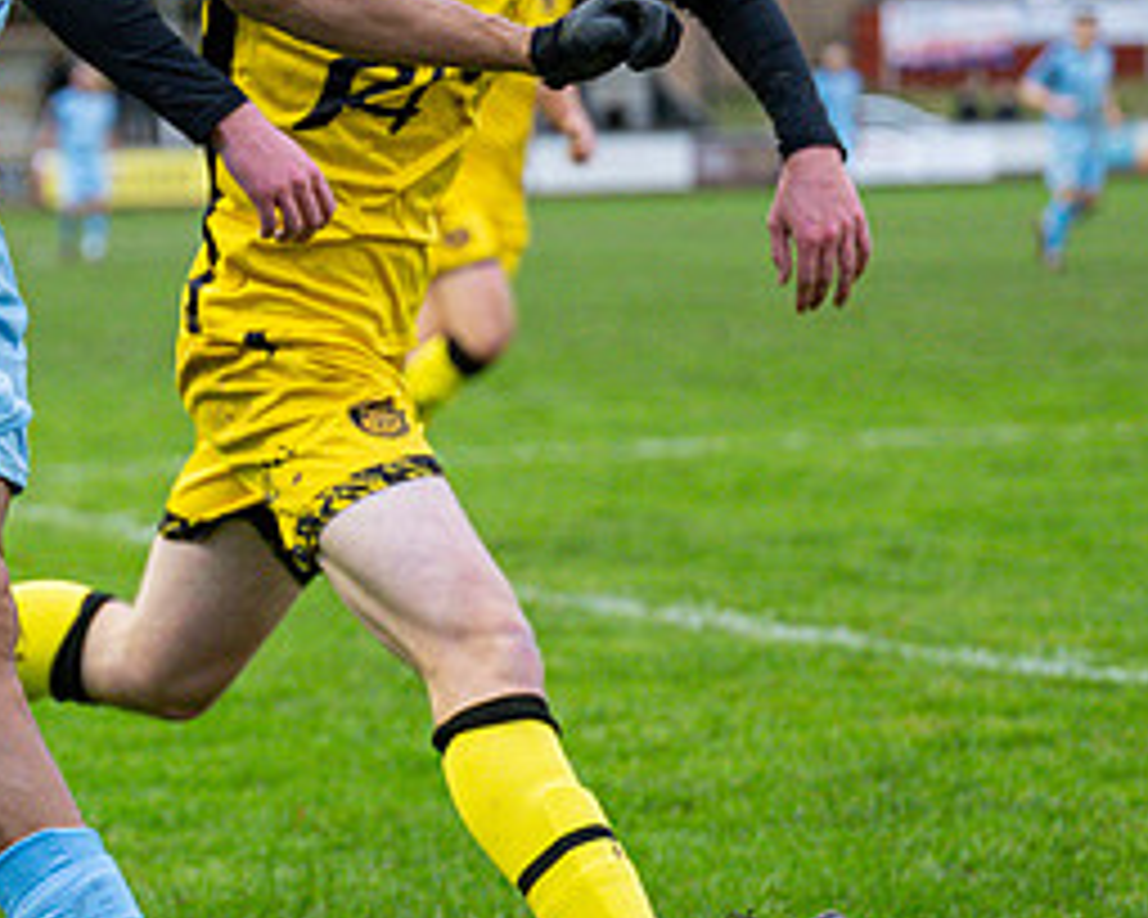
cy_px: 446
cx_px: -44
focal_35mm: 176
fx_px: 5980
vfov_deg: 8.8
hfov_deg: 10.9
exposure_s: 1/1600
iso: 2000
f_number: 2.8
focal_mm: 70
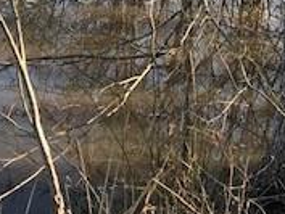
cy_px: -63
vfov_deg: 14.1
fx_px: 832
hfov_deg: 18.4
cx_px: -63
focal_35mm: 101
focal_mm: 3.99
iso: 20
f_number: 1.8
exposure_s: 1/328
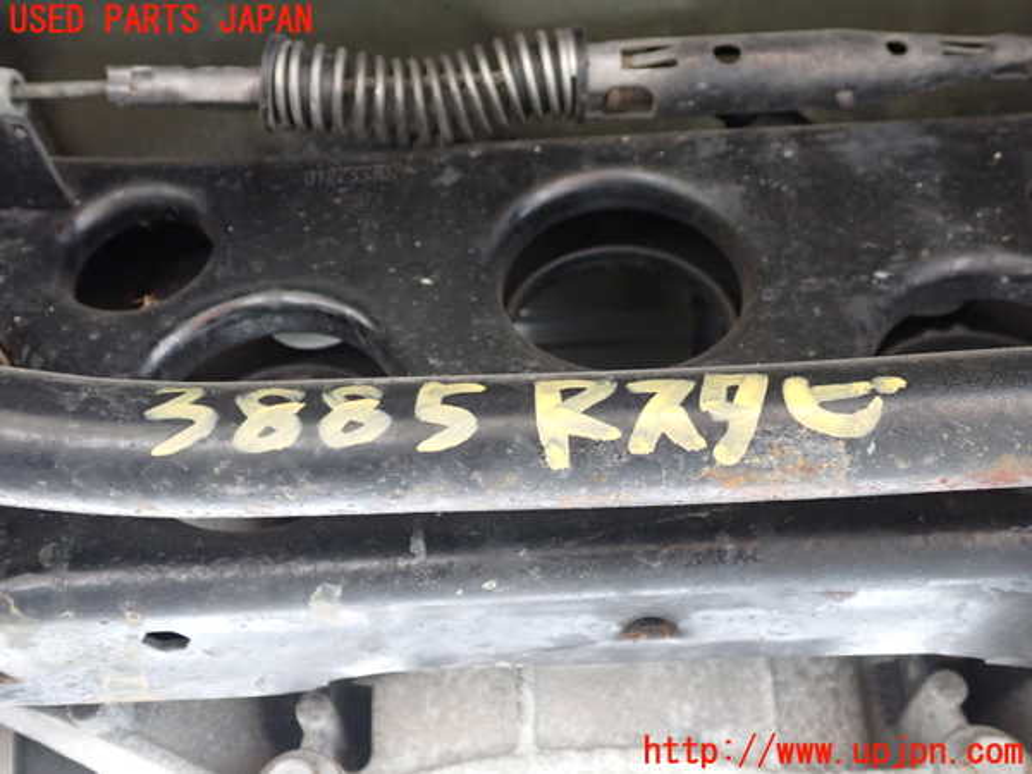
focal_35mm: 36
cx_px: 516
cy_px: 387
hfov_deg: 51.4
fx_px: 1073
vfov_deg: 39.7
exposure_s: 1/25
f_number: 2.5
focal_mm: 6.37
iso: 800
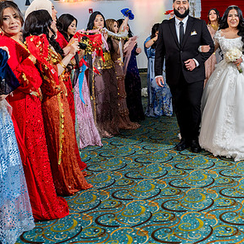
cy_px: 93
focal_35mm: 47
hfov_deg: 34.6
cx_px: 204
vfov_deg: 35.9
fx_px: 375
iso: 800
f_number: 2.8
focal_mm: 28
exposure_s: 1/160
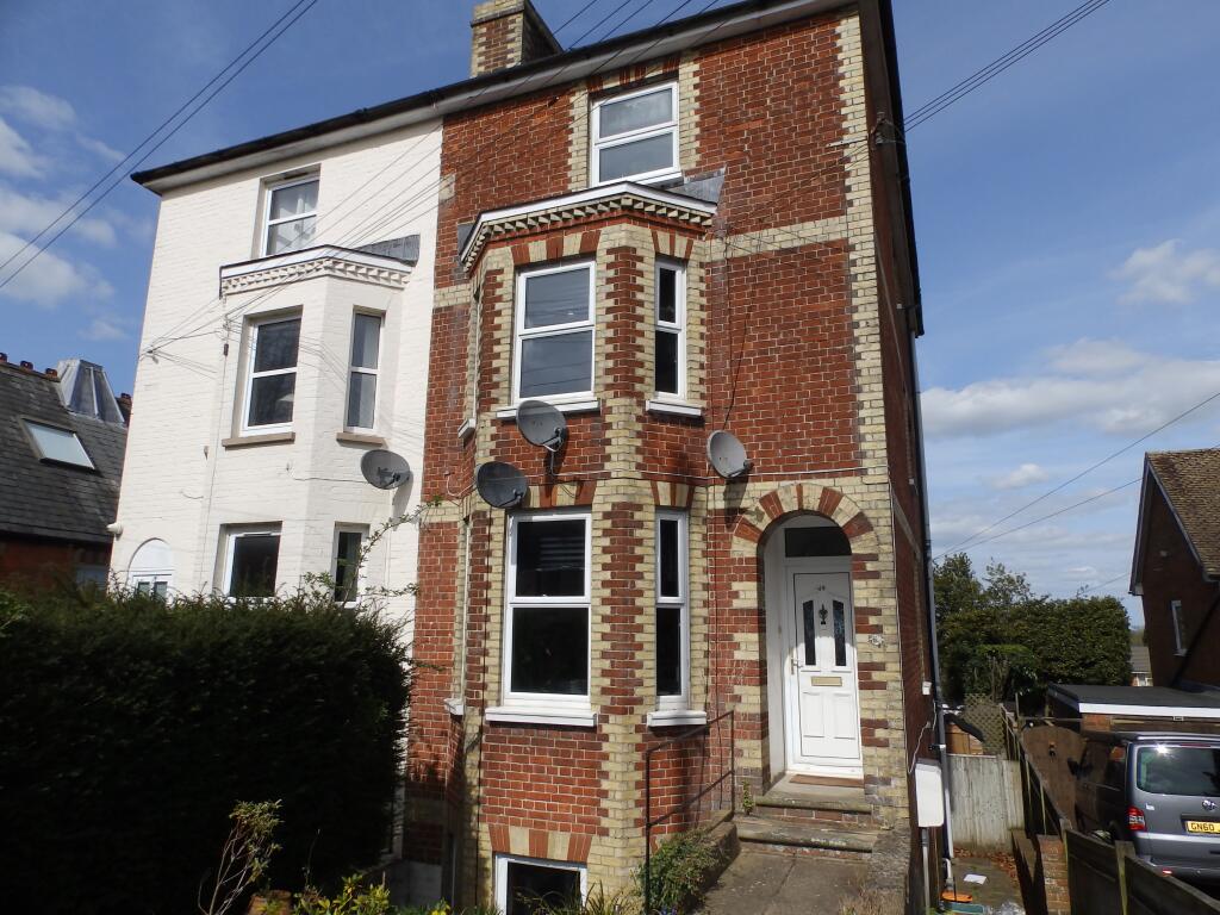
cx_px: 610
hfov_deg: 76.4
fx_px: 775
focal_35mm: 22
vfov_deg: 61.1
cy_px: 458
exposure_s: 1/640
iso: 80
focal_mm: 4
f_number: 5.6
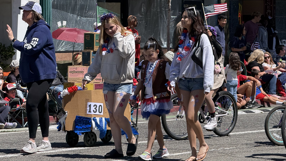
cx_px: 124
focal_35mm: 166
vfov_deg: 7.3
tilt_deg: -1.7
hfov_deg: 13.0
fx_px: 1259
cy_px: 74
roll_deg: -0.4
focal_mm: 15.66
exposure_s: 1/1130
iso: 64
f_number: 2.8
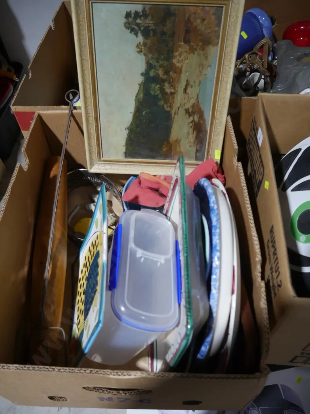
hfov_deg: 49.7
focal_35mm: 28
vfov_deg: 63.4
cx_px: 155
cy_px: 207
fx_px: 334
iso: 400
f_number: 3.5
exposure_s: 1/60
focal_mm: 14
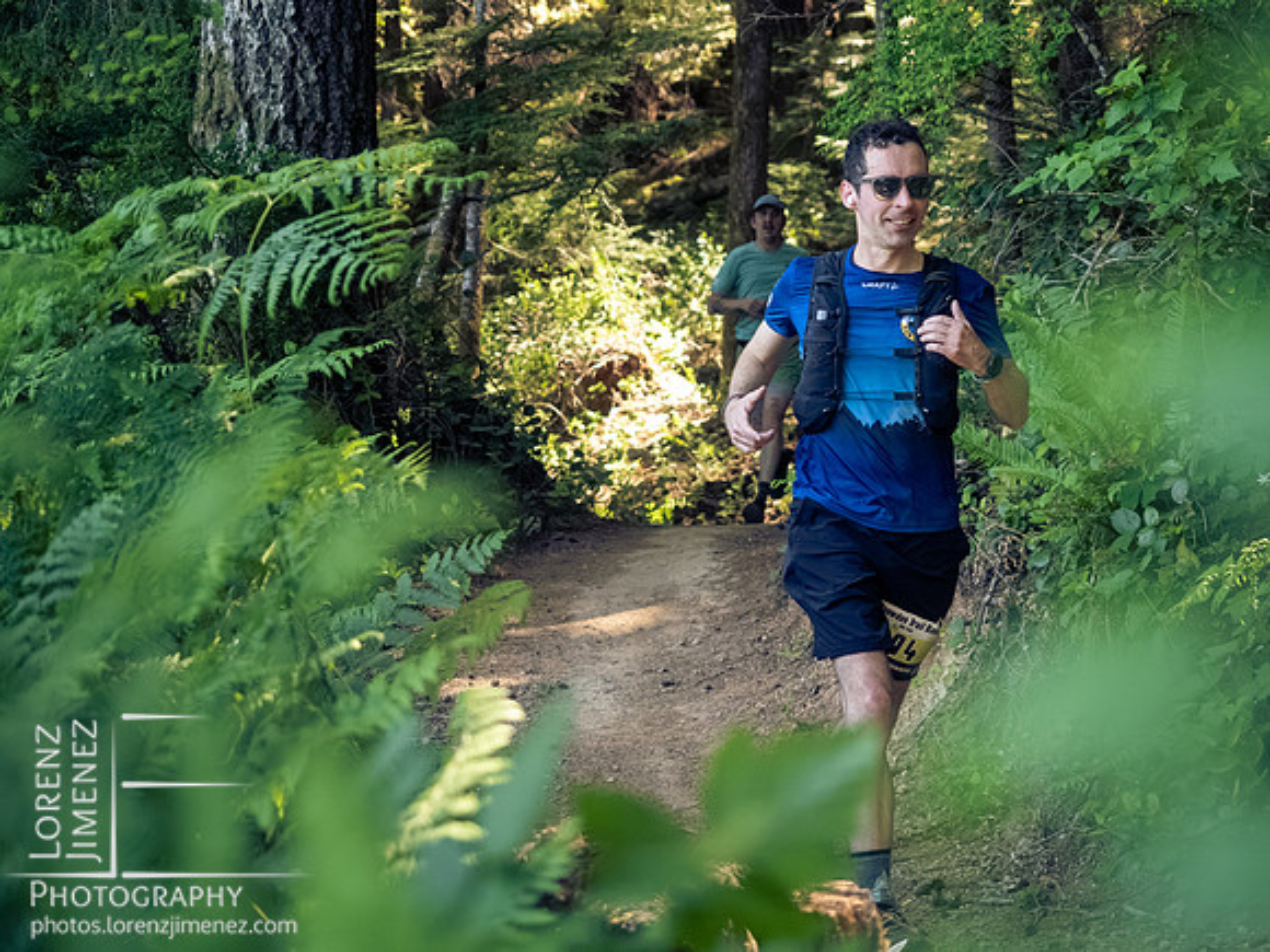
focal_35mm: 80
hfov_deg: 24.4
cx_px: 635
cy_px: 476
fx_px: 2935
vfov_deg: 18.4
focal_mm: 40
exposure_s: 1/1250
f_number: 2.8
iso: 5000
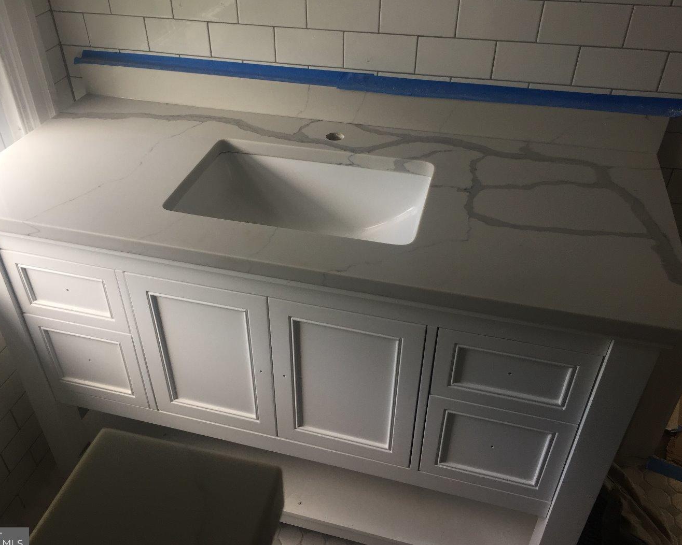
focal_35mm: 31
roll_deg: +0.3
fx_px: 626
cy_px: 277
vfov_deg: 47.1
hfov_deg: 57.1
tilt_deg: -37.1
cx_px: 312
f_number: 2.2
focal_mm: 4.15
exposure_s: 1/120
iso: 50
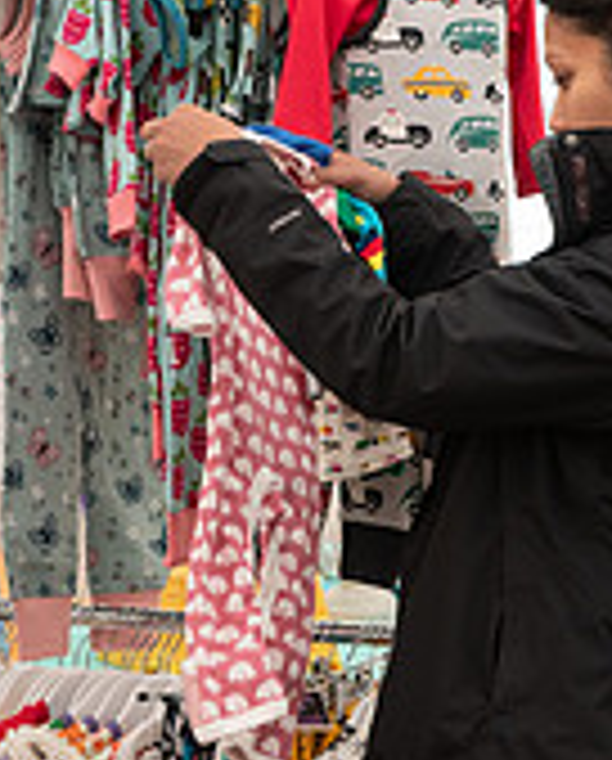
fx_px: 5076
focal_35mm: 225
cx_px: 171
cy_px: 358
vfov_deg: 8.6
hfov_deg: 6.9
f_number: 8
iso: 800
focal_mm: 70
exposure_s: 1/200
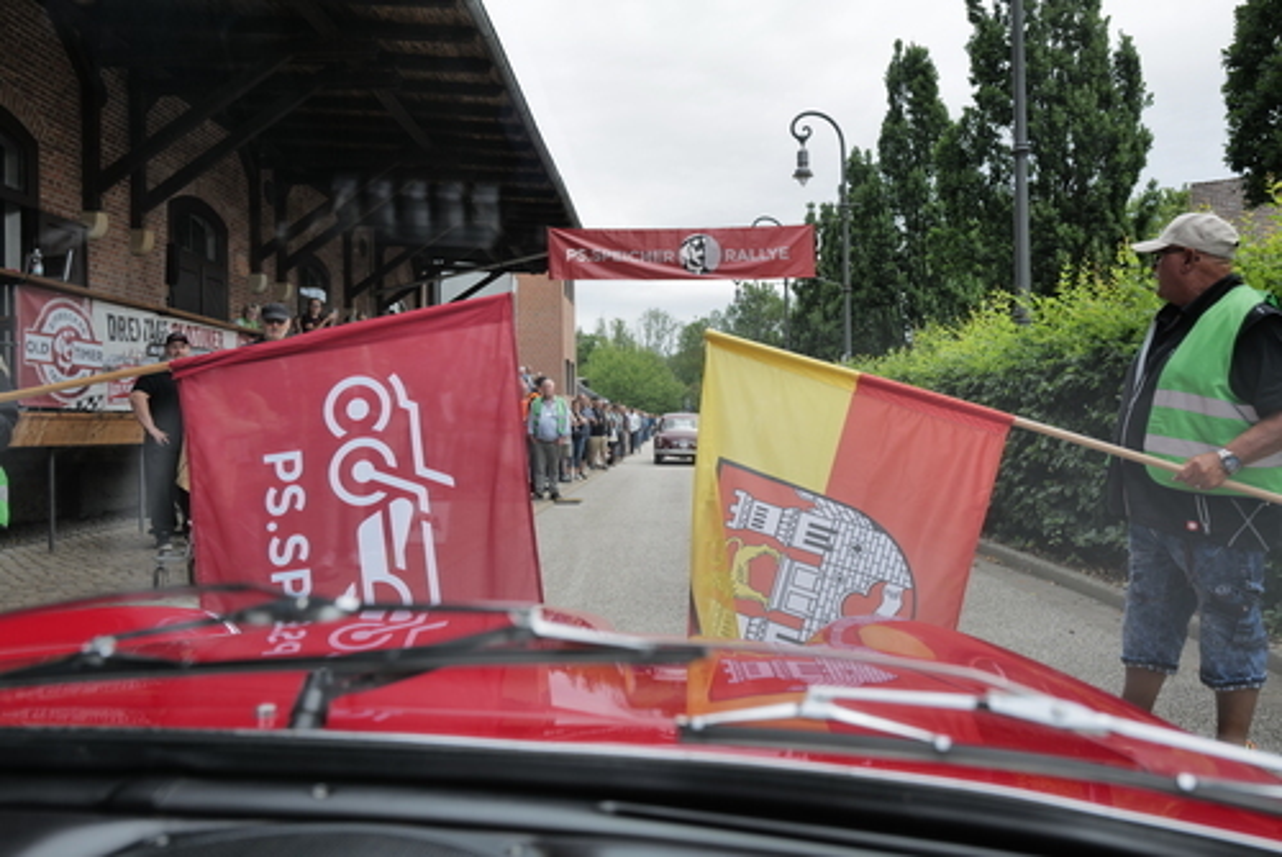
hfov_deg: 65.4
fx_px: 998
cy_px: 428
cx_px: 641
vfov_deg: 46.5
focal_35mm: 28
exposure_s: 1/200
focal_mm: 28
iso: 100
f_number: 5
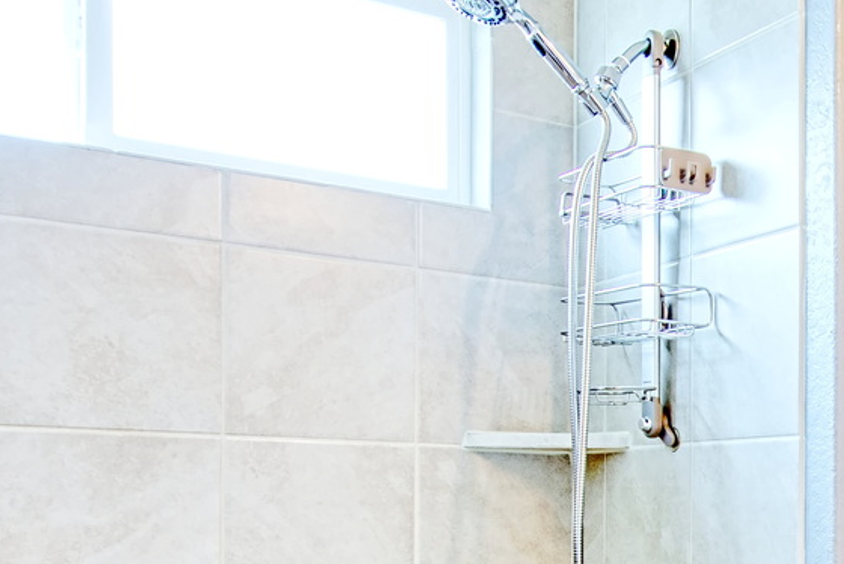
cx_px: 897
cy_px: 510
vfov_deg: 25.2
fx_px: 1220
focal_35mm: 52
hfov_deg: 33.8
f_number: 7.1
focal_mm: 12
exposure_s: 1/15
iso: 320
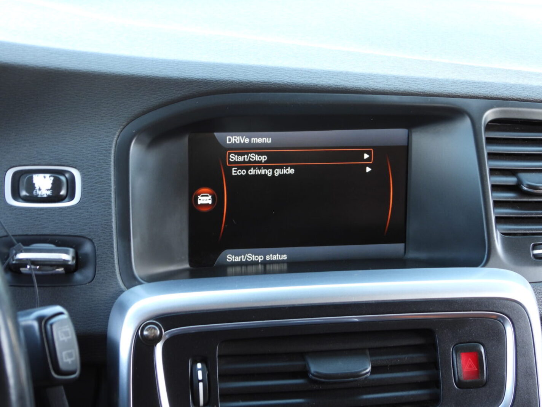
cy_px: 204
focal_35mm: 65
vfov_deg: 22.6
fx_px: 1018
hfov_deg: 29.8
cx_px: 271
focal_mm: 11.7
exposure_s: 1/30
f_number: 3.5
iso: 125
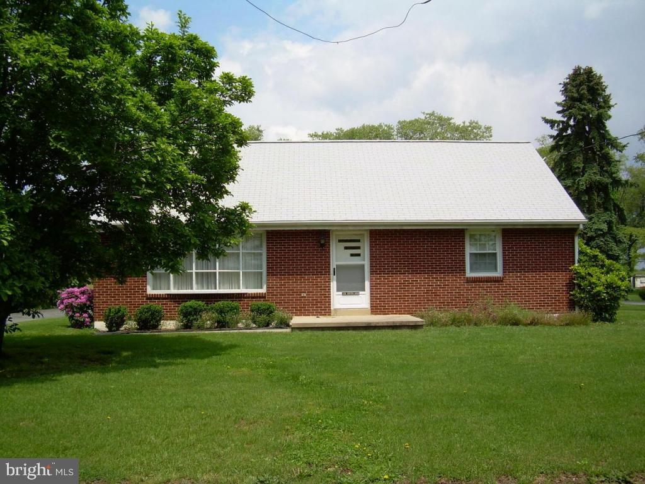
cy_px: 242
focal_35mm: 38
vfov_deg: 37.7
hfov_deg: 49.0
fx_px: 708
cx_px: 322
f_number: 2.8
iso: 50
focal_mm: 6.3
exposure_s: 1/1091
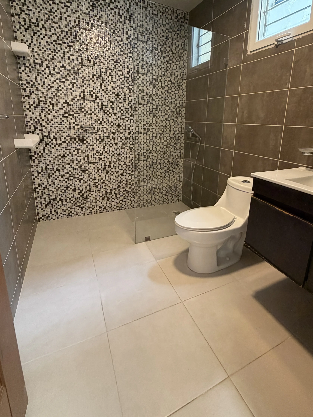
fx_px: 217
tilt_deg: -13.3
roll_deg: -2.7
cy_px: 173
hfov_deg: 71.1
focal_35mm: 18
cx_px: 182
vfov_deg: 86.9
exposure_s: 1/60
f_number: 2.2
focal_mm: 2.22
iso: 320
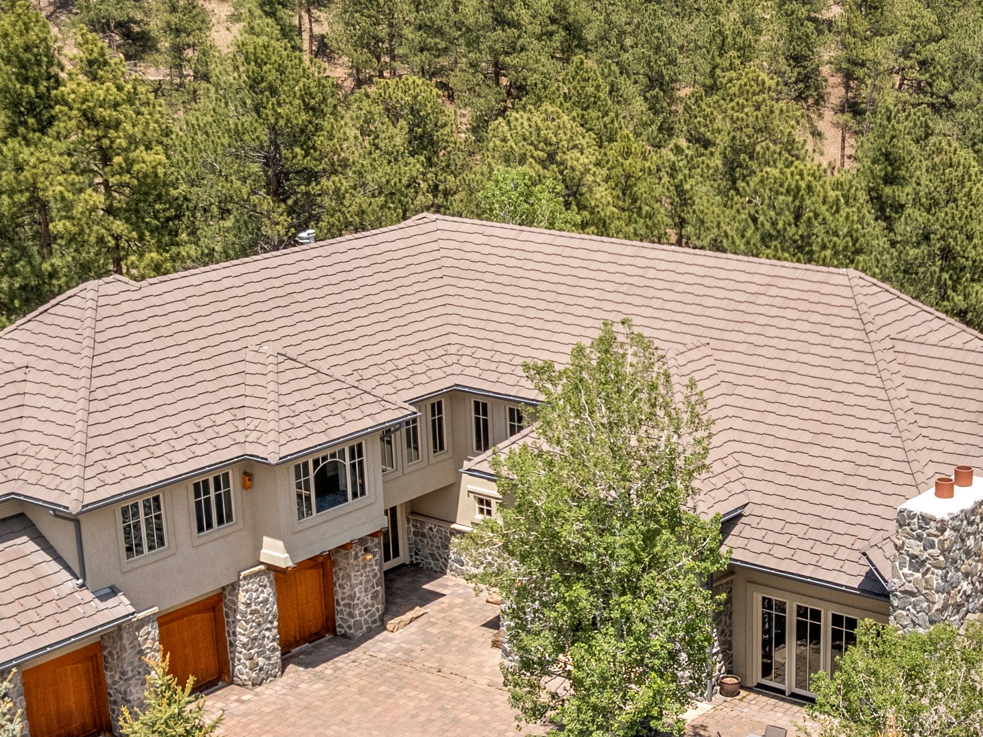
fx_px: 1789
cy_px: 501
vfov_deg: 23.2
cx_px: 775
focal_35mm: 63
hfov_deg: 30.0
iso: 100
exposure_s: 1/1500
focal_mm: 8.38
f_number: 2.8
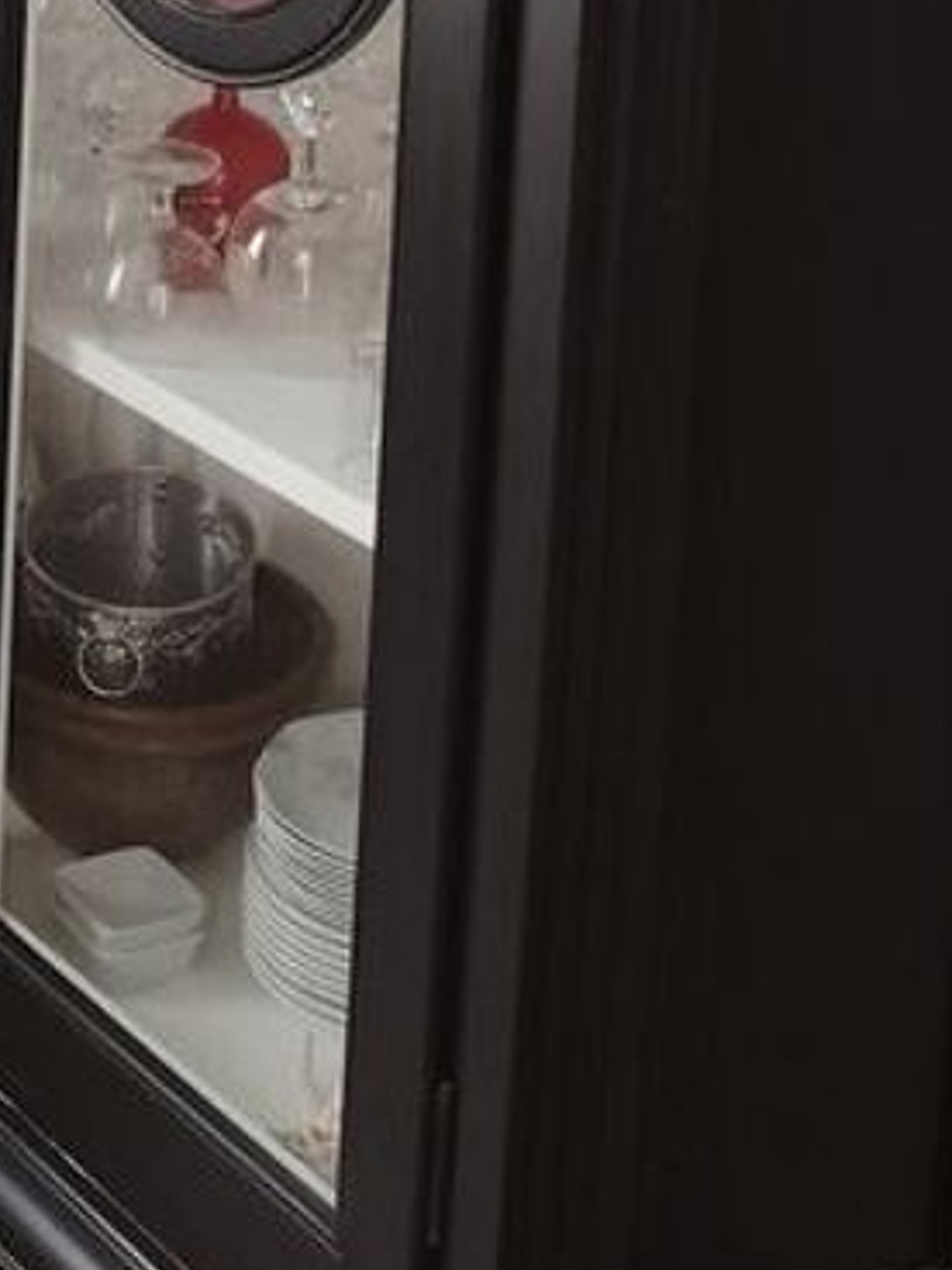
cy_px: -533
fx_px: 3190
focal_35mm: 87
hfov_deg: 16.5
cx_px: -97
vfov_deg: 20.0
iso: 2547
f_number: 1.75
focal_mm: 5.25
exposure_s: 1/33.3
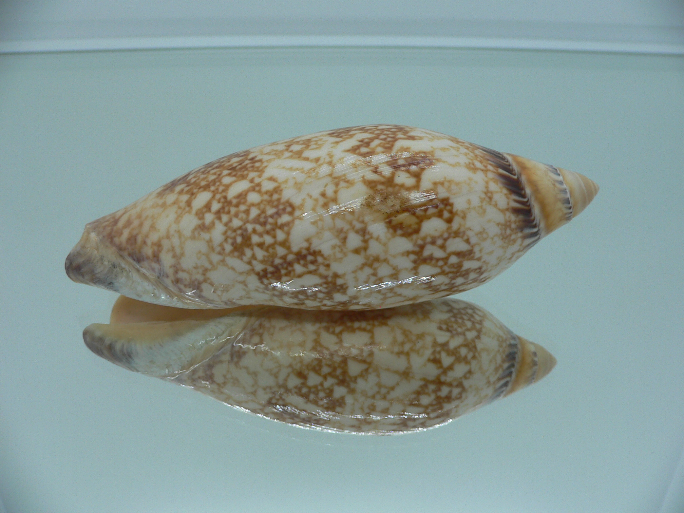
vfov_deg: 40.7
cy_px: 256
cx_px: 342
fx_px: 692
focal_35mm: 35
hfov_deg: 52.6
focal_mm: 4.6
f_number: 2.8
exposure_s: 1/60
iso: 80
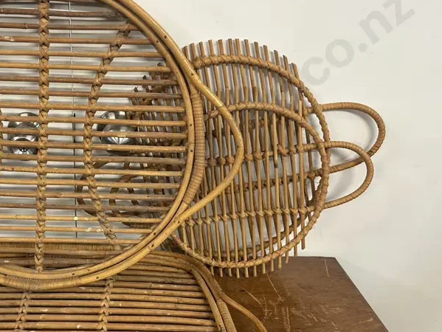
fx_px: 524
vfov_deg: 34.7
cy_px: 229
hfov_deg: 44.1
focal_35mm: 41
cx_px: 105
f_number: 1.78
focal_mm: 6.86
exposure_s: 1/50
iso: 160
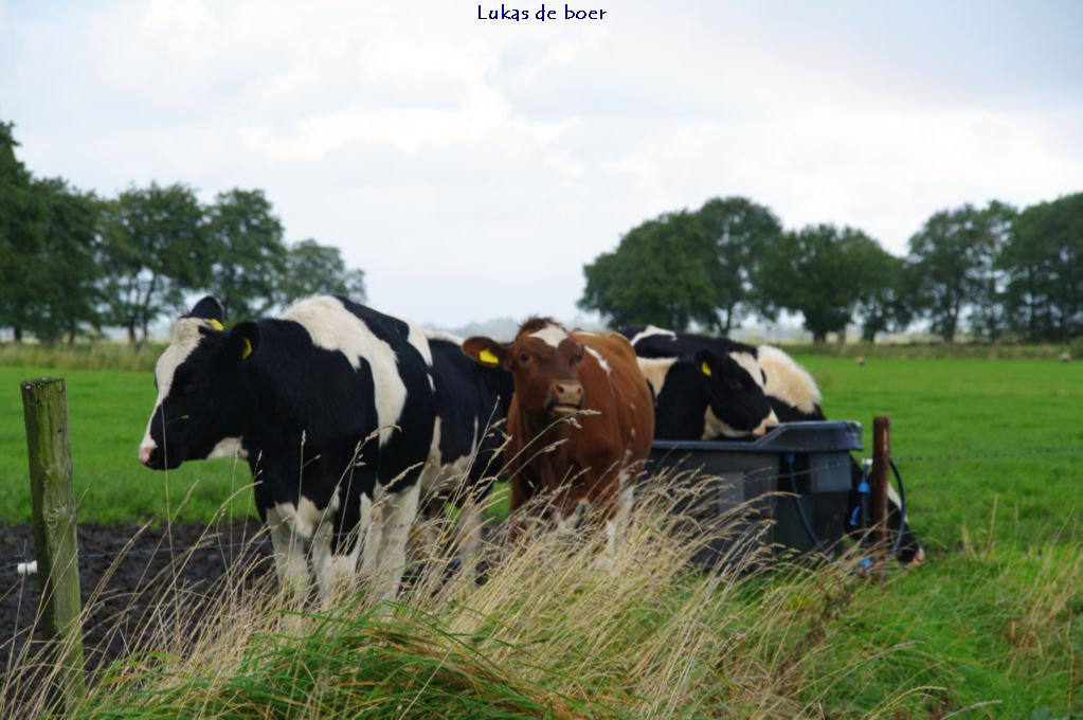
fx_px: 3381
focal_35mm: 112
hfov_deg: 18.2
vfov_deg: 12.2
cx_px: 542
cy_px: 360
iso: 100
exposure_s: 1/125
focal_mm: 75
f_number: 7.1
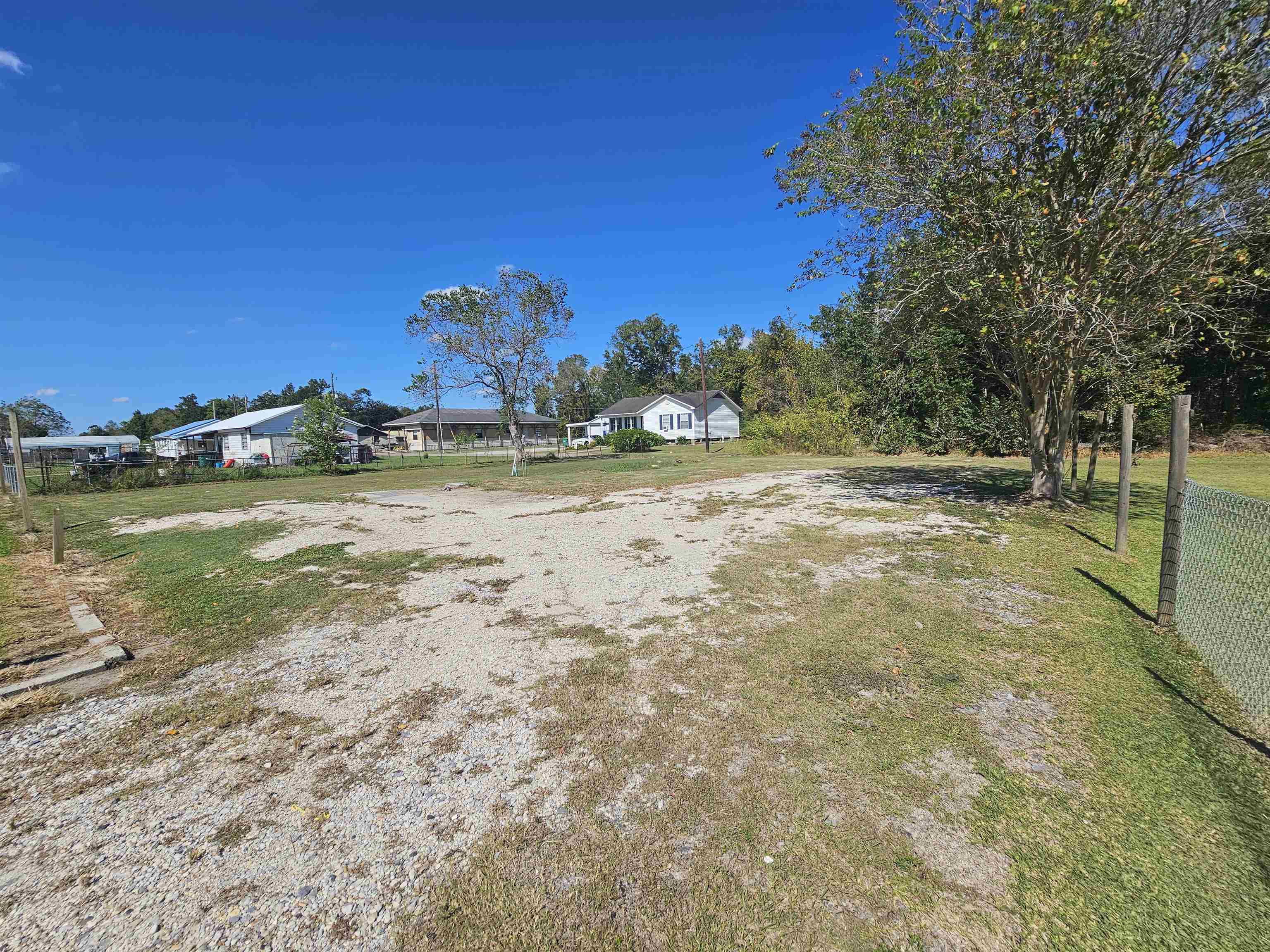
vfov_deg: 89.9
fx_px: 477
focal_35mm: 13
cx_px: 635
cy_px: 476
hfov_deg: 106.2
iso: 50
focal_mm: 2.2
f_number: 2.2
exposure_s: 1/3707
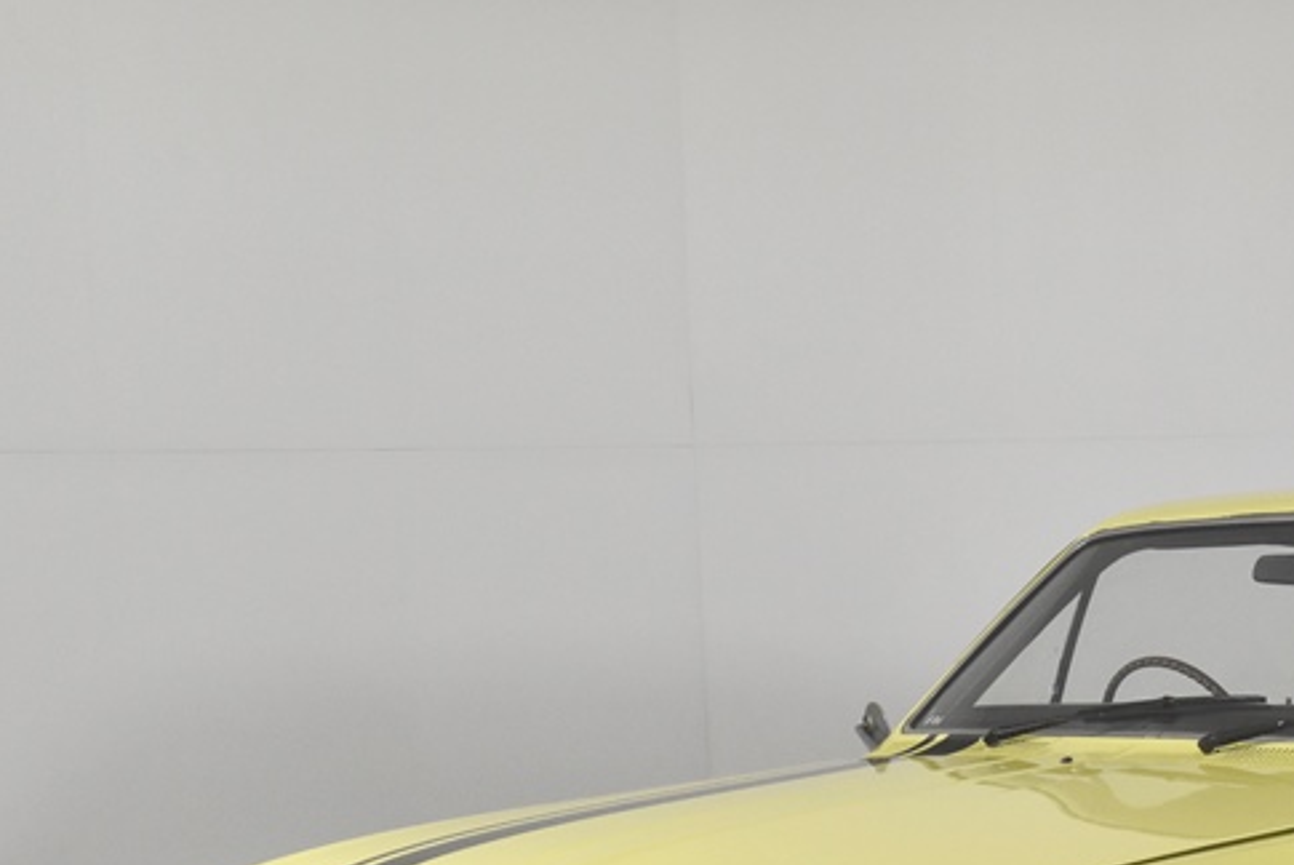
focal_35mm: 95
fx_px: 3417
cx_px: 1334
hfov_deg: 20.7
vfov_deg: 14.2
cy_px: 869
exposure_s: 1/400
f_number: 10
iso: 1600
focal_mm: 30
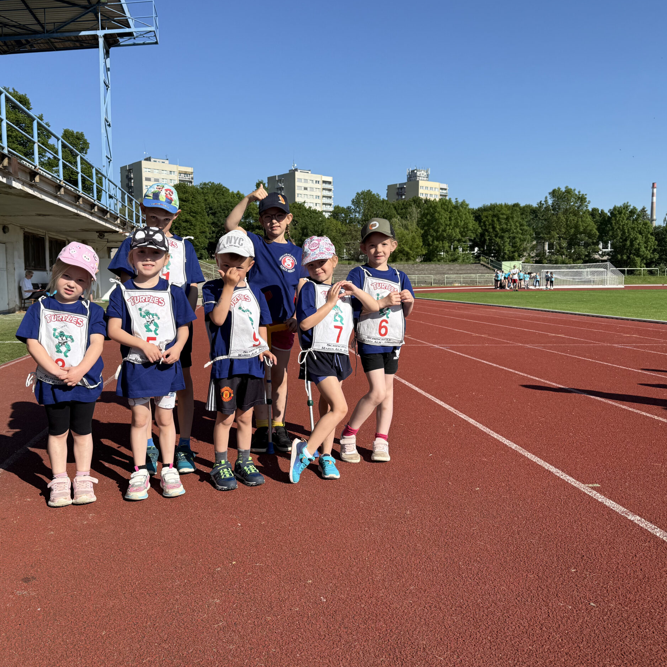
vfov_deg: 55.6
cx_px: 276
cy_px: 335
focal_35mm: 29
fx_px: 632
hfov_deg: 55.3
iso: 80
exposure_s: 1/4975
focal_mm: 6.8
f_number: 1.8
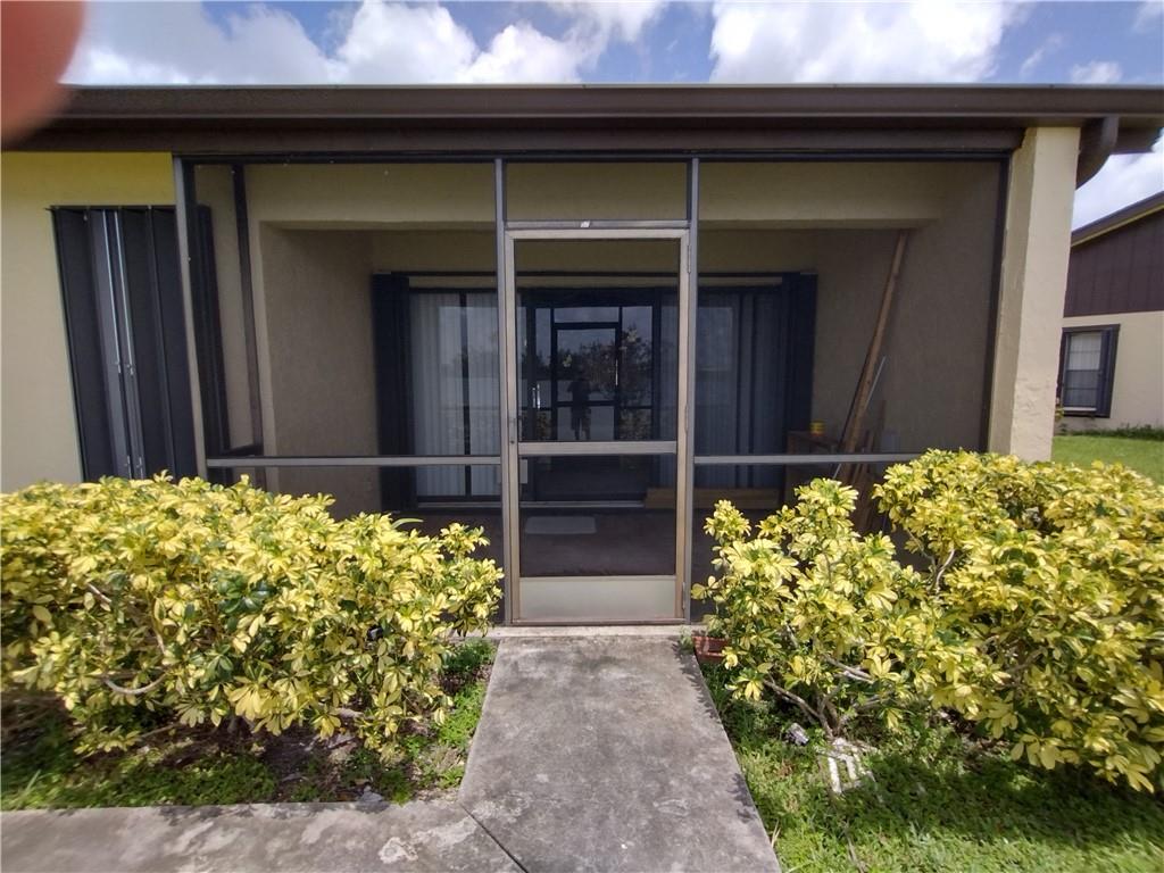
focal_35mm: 16
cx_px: 582
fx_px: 538
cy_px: 436
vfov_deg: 78.1
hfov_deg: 94.5
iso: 100
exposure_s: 1/823
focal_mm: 1.66
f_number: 2.2
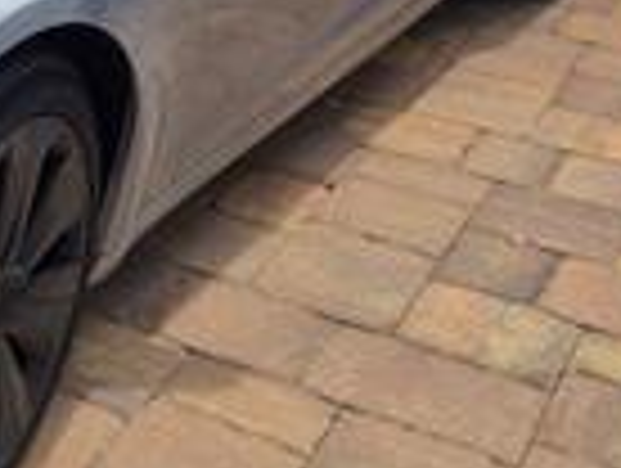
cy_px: -45
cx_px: -342
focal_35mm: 84
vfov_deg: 17.1
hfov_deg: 19.8
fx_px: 1510
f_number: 1.7
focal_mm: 6.25
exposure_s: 1/4434
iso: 80
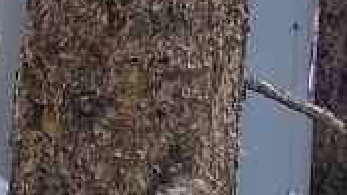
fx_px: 2031
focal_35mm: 221
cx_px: -567
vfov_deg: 5.0
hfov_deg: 8.6
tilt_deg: -2.7
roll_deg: -4.3
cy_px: -516
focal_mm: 4.25
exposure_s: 1/839
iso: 32
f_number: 1.8
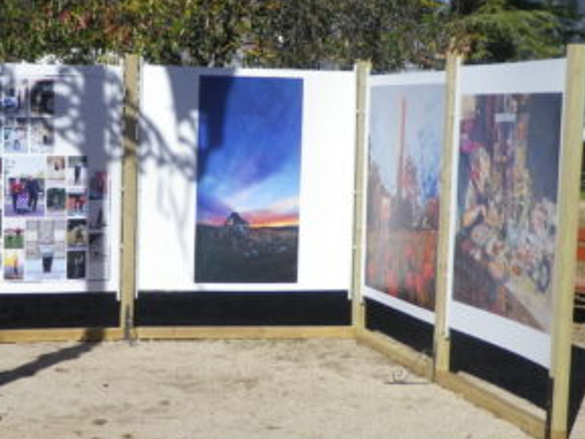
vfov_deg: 18.0
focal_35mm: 82
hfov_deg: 23.8
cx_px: 227
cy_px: 212
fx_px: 1386
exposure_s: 1/1250
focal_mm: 7
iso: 80
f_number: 4
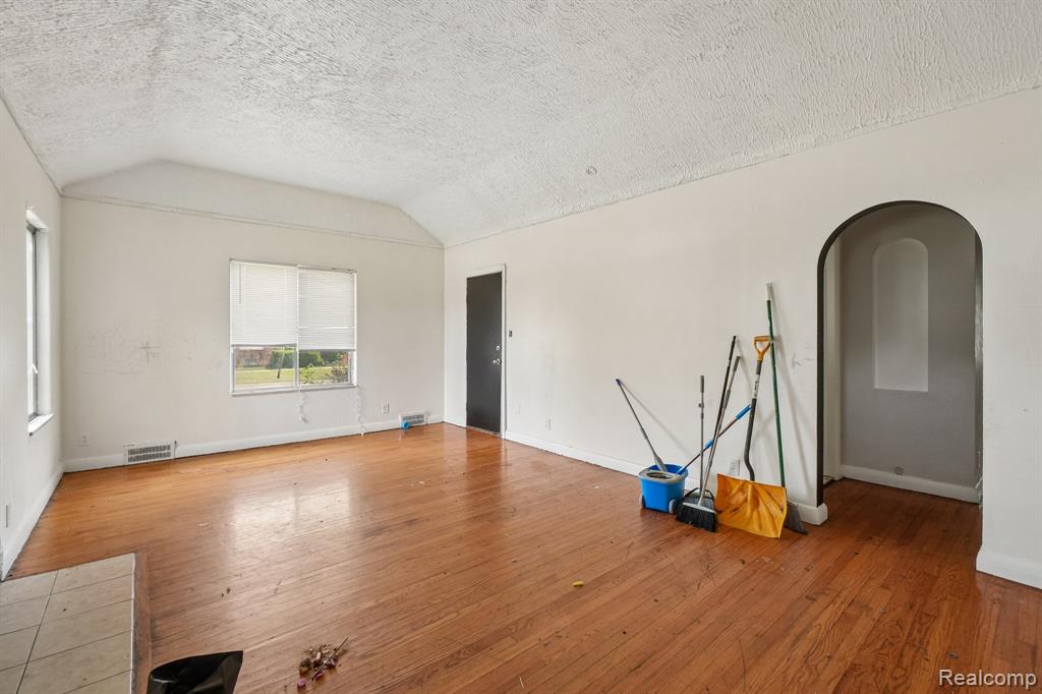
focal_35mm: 15
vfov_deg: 77.3
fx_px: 434
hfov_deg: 100.4
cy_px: 347
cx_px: 521
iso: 400
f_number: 8
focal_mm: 10
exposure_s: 1/20
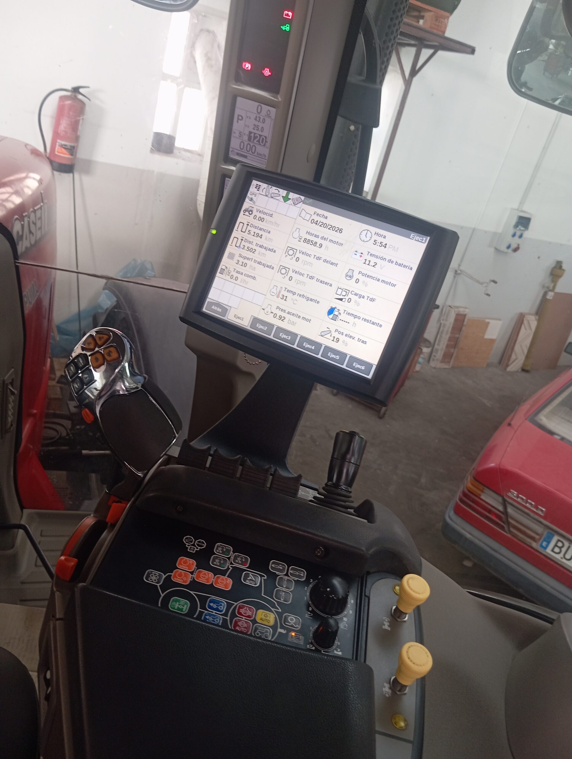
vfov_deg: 63.4
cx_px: 286
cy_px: 380
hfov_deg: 49.9
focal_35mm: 28
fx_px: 615
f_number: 1.8
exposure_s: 1/33.3
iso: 175
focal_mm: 4.22
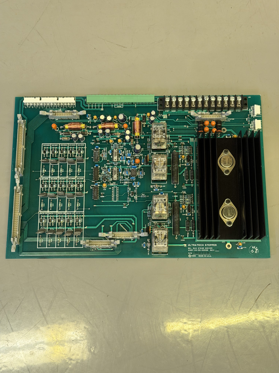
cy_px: 186
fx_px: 516
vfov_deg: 39.7
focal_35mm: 48
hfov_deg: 30.3
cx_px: 140
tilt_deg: -75.5
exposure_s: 1/40
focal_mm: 6.76
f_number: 1.78
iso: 250
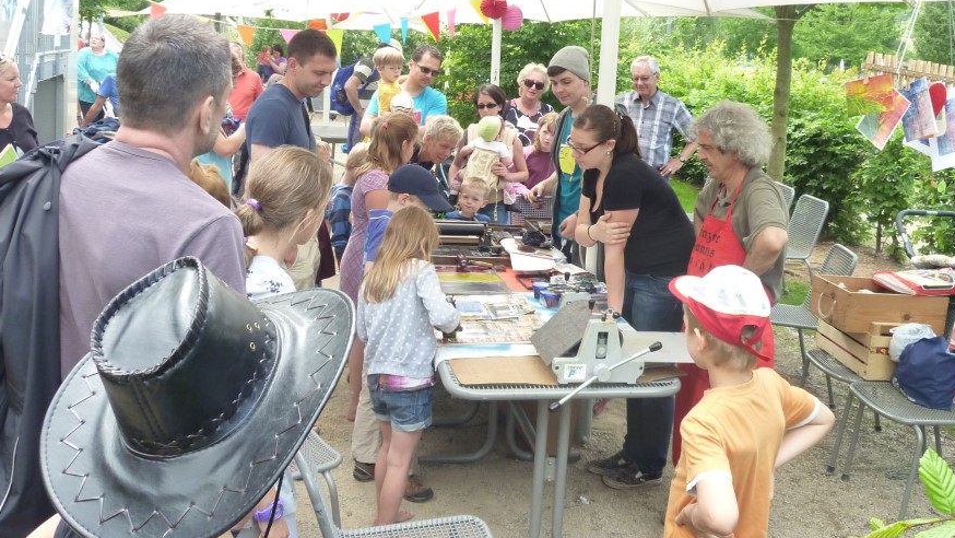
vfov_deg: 31.7
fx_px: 937
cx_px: 506
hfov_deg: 54.0
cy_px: 171
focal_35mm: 37
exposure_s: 1/160
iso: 250
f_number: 3
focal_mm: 5.2
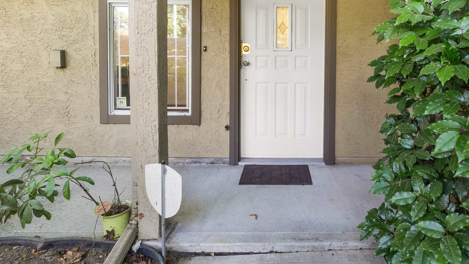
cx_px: 283
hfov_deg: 86.2
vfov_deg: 54.4
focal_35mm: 20
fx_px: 245
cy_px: 72
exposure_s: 1/30
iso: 250
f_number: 9
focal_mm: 9
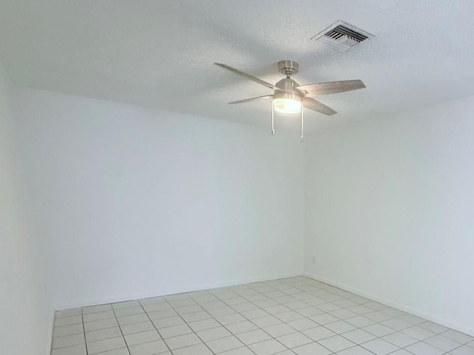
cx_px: 329
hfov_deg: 68.8
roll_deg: -1.9
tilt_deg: -13.5
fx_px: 329
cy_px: 279
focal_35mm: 24
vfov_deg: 53.4
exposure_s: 1/120
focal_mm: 2.22
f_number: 2.2
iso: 320
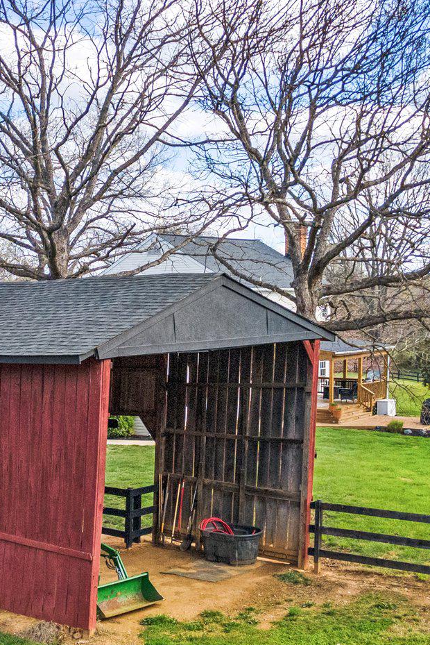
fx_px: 985
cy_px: 401
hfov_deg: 24.0
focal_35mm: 55
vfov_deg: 36.0
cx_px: 51
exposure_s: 1/640
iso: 100
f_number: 2.8
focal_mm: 4.5
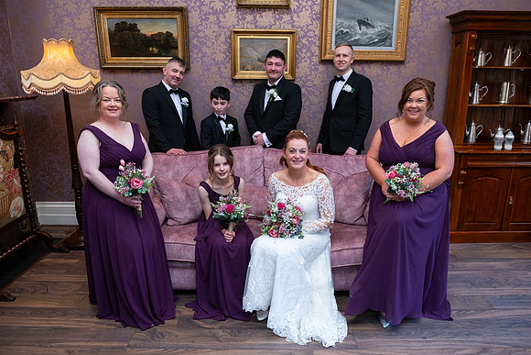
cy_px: 185
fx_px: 382
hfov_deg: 69.6
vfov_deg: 49.8
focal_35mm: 26
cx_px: 270
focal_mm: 24
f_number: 3.5
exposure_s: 1/160
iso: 800
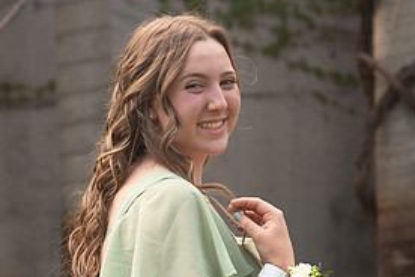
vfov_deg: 9.1
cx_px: 201
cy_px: 203
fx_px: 1729
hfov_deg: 13.7
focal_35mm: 150
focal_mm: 92
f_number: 5
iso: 400
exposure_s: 1/125
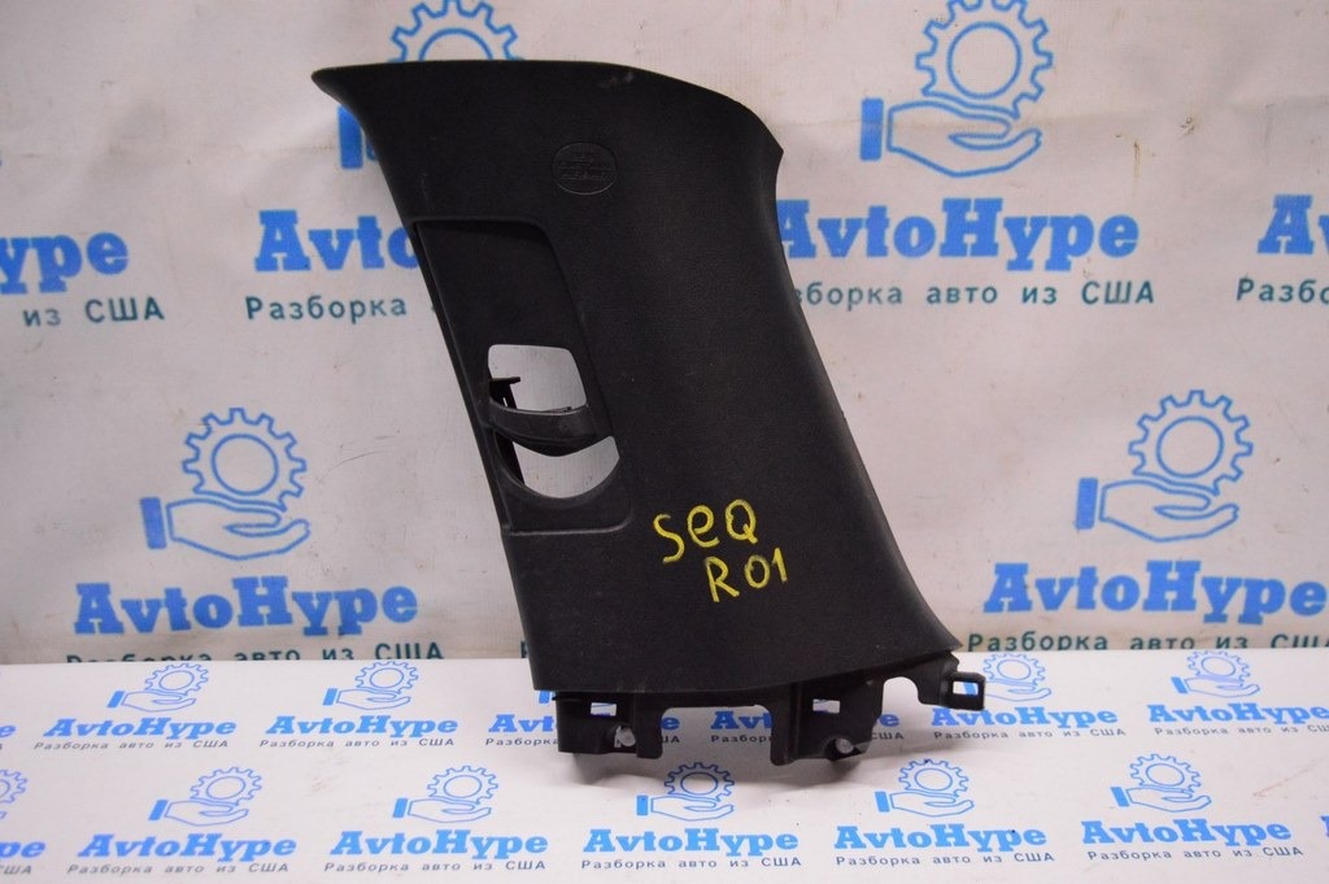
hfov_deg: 49.6
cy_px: 442
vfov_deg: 34.2
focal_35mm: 39
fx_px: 1439
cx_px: 664
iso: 3200
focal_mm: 26
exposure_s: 1/400
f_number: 4
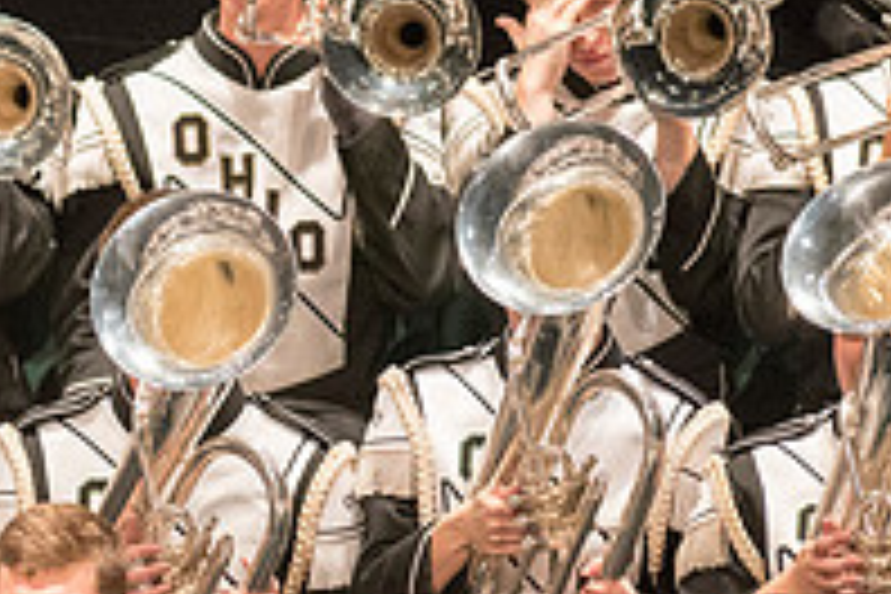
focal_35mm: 878
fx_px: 21729
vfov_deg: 1.6
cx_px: -360
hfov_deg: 2.3
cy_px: 61
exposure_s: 1/500
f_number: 2.8
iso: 4000
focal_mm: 300
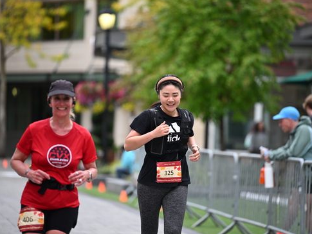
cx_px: 163
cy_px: 117
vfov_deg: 6.8
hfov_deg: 9.1
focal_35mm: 218
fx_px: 1965
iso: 640
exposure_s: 1/1600
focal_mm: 200
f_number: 2.8
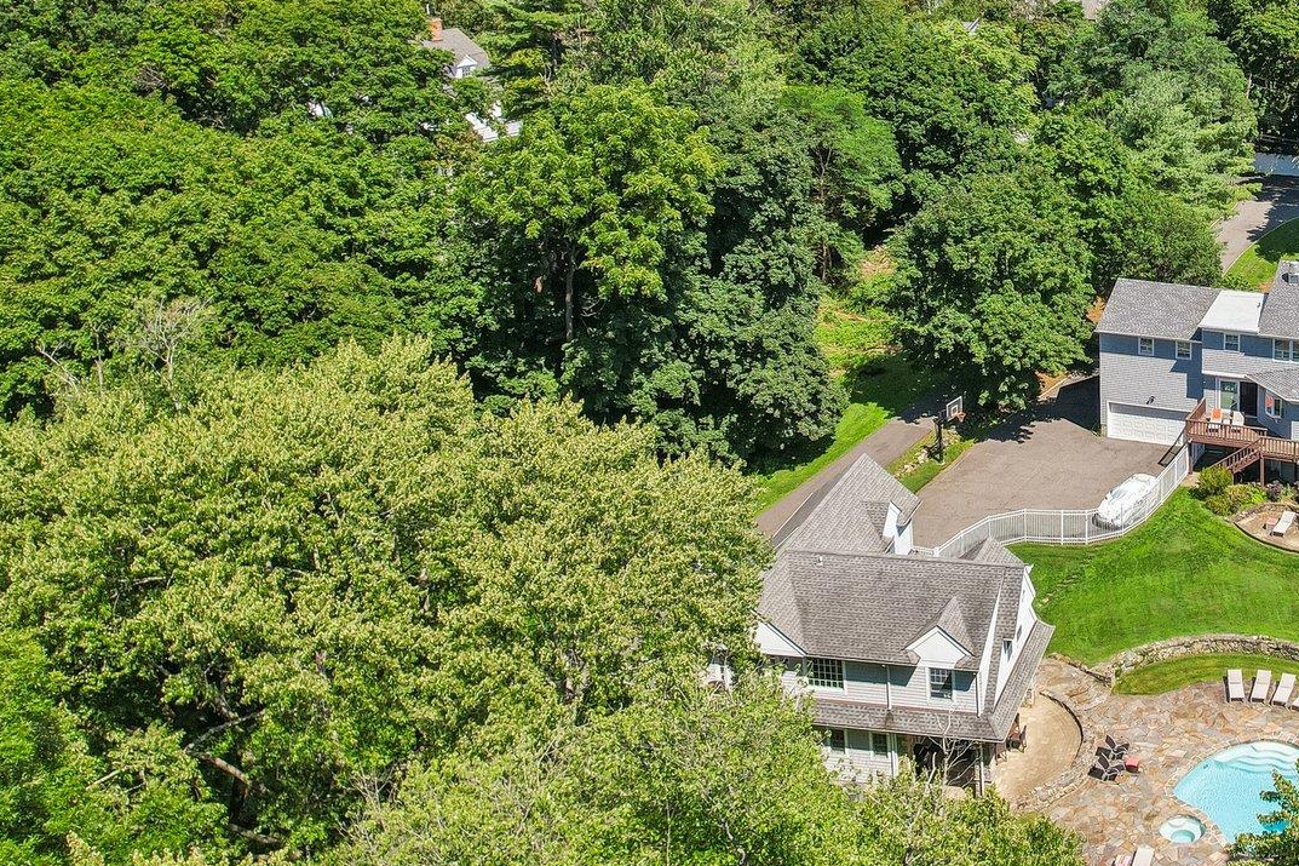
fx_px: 1515
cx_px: 1159
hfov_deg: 42.7
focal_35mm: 42
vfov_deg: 31.4
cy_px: 243
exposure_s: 1/1600
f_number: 2.8
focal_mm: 8.4
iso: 100
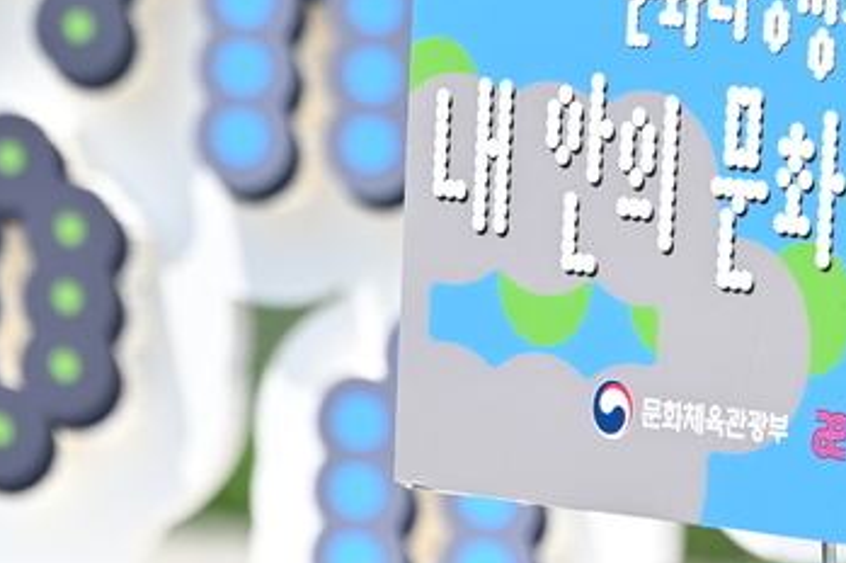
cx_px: 1205
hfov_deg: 3.4
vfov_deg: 2.3
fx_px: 14133
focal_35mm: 602
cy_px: -397
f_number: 3.5
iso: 125
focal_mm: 150
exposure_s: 1/1250
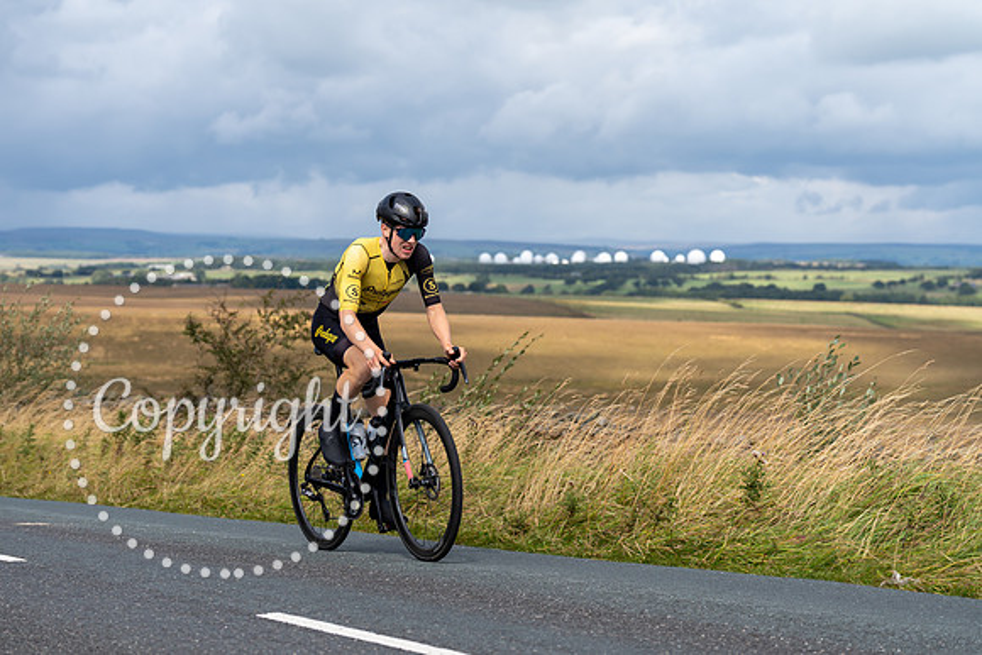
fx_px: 2175
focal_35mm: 80
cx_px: 438
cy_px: 292
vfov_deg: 17.1
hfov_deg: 25.4
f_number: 4
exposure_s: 1/800
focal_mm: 72
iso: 100
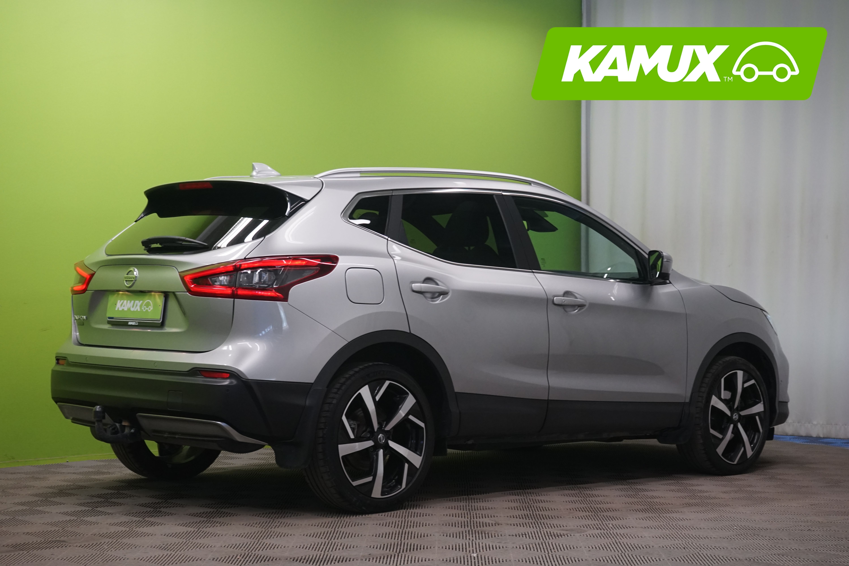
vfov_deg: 20.6
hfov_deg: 30.5
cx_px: 424
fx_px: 1556
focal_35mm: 66
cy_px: 283
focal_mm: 66
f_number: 8
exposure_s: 1/30
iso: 1600
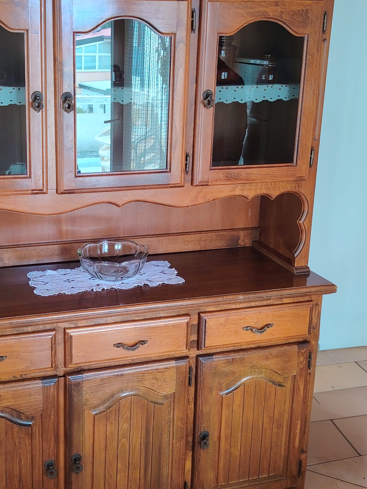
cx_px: 123
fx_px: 664
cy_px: 203
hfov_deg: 30.7
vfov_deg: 40.3
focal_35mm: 47
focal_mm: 5.25
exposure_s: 1/100
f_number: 1.75
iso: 978
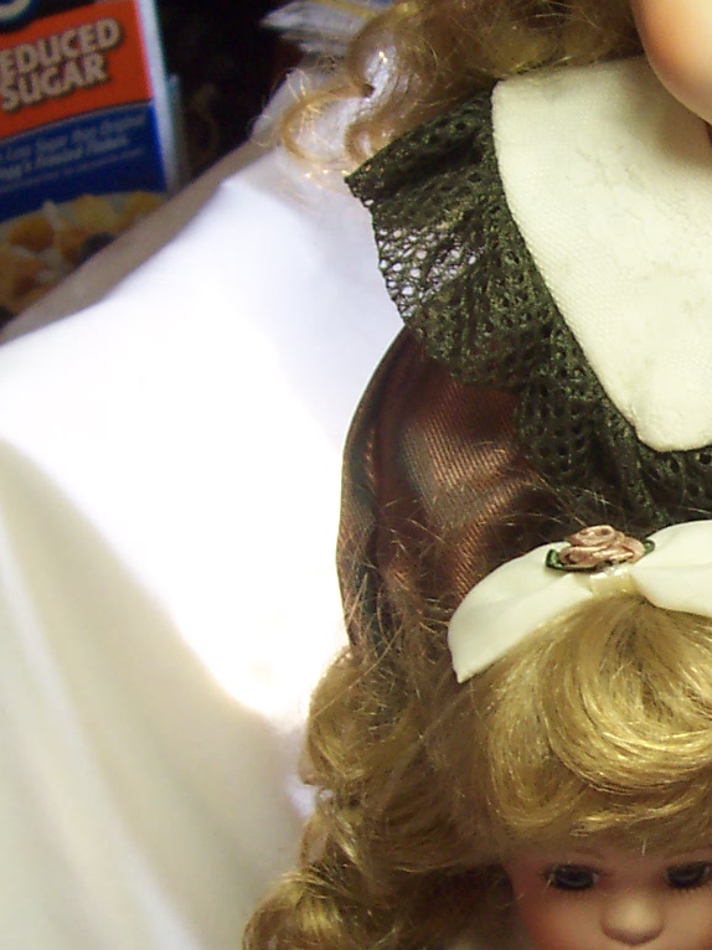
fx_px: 2195
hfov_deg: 17.8
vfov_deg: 24.3
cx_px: 759
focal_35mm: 80
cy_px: 615
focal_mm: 5.6
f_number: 2.8
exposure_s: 1/30
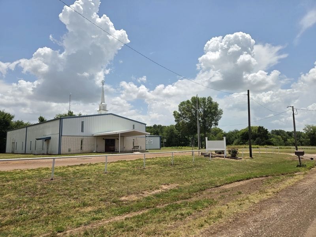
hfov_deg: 73.9
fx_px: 210
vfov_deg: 58.9
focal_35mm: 23
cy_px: 118
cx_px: 158
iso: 80
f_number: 1.8
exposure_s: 1/6409
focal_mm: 5.4
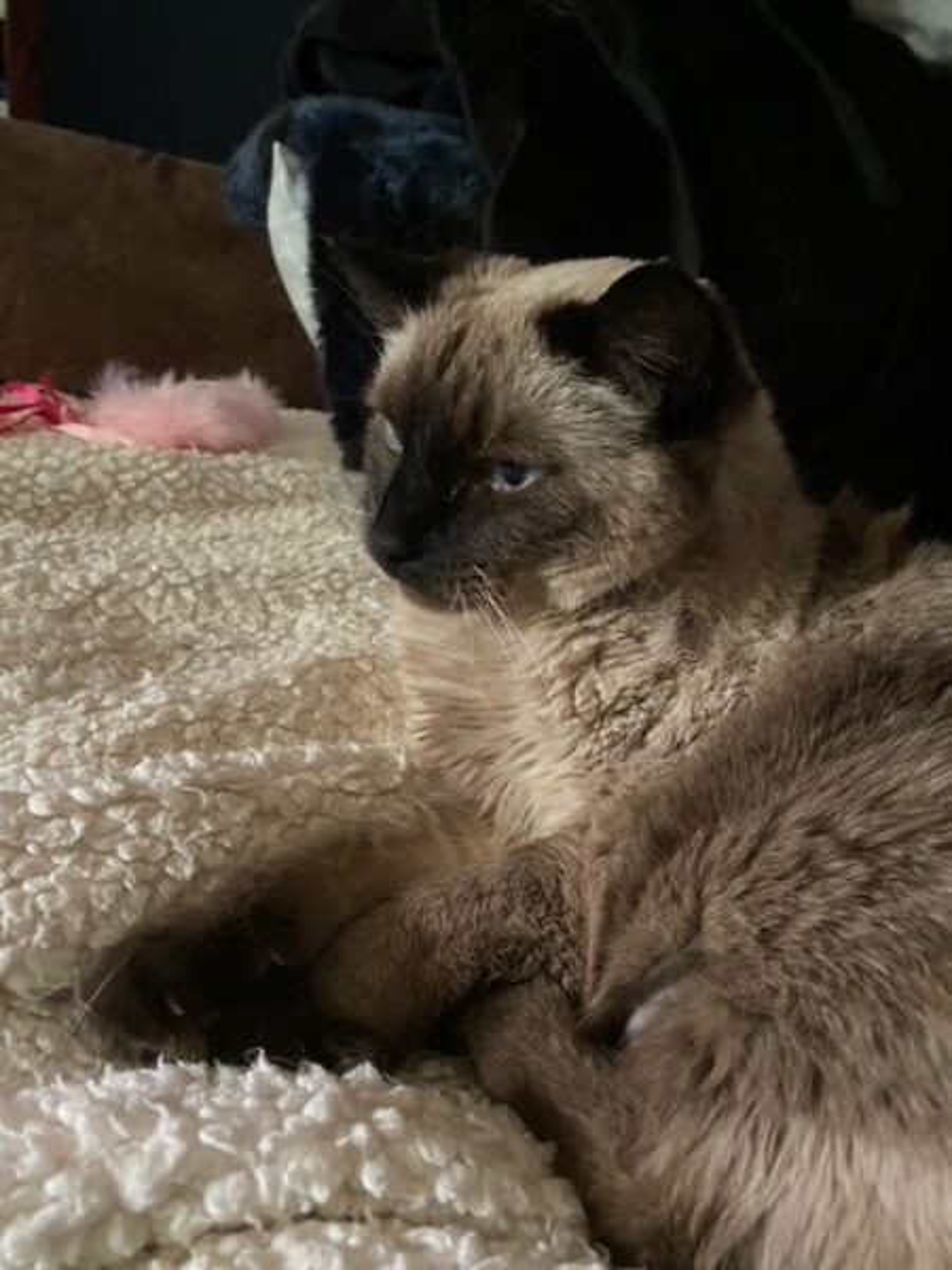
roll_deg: -11.1
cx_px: 476
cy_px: 635
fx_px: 953
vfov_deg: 67.3
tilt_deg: -21.5
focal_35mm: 26
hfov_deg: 53.1
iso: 1000
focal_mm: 4.25
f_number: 1.8
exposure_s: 1/30
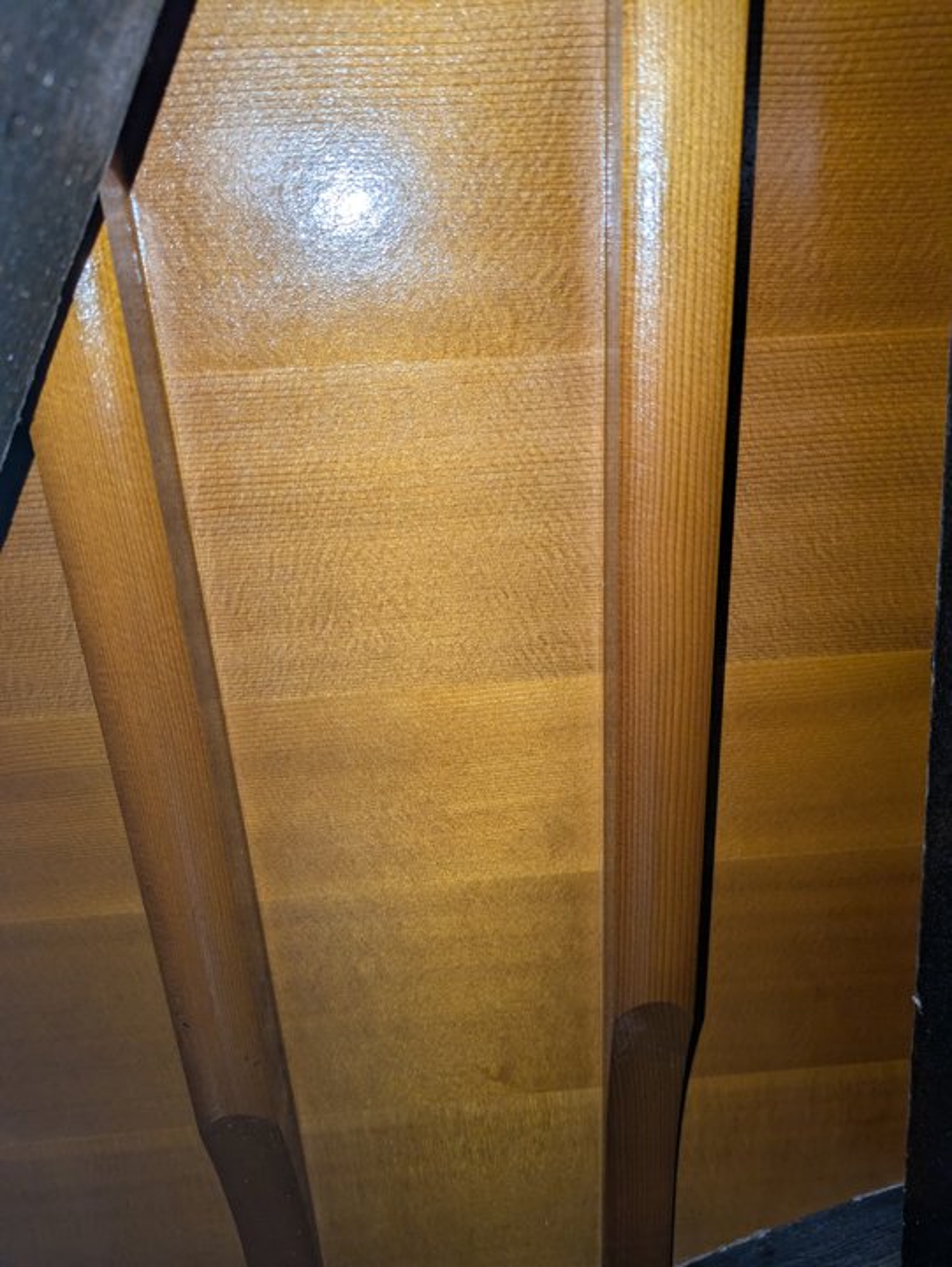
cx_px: 476
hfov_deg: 54.9
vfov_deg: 69.4
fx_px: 916
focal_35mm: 25
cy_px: 634
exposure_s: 1/120
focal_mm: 5.43
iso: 166
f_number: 1.89
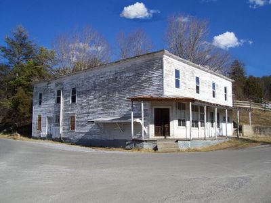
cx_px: 136
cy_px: 102
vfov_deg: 41.8
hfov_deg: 54.0
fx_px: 266
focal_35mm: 34
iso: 80
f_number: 5.1
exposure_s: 1/571
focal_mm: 5.6
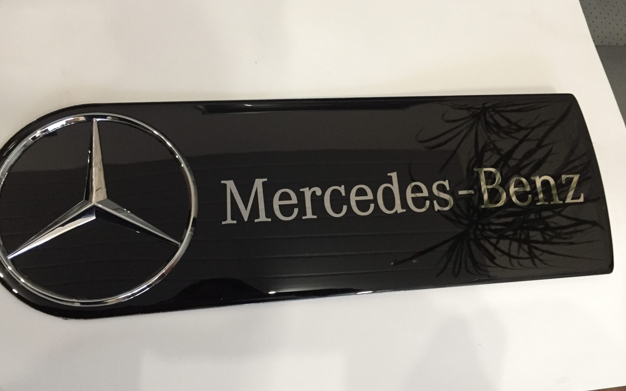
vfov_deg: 40.6
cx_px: 313
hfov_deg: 61.2
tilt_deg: -74.8
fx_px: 529
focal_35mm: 31
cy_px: 201
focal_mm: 4.15
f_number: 2.2
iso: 250
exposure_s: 1/17
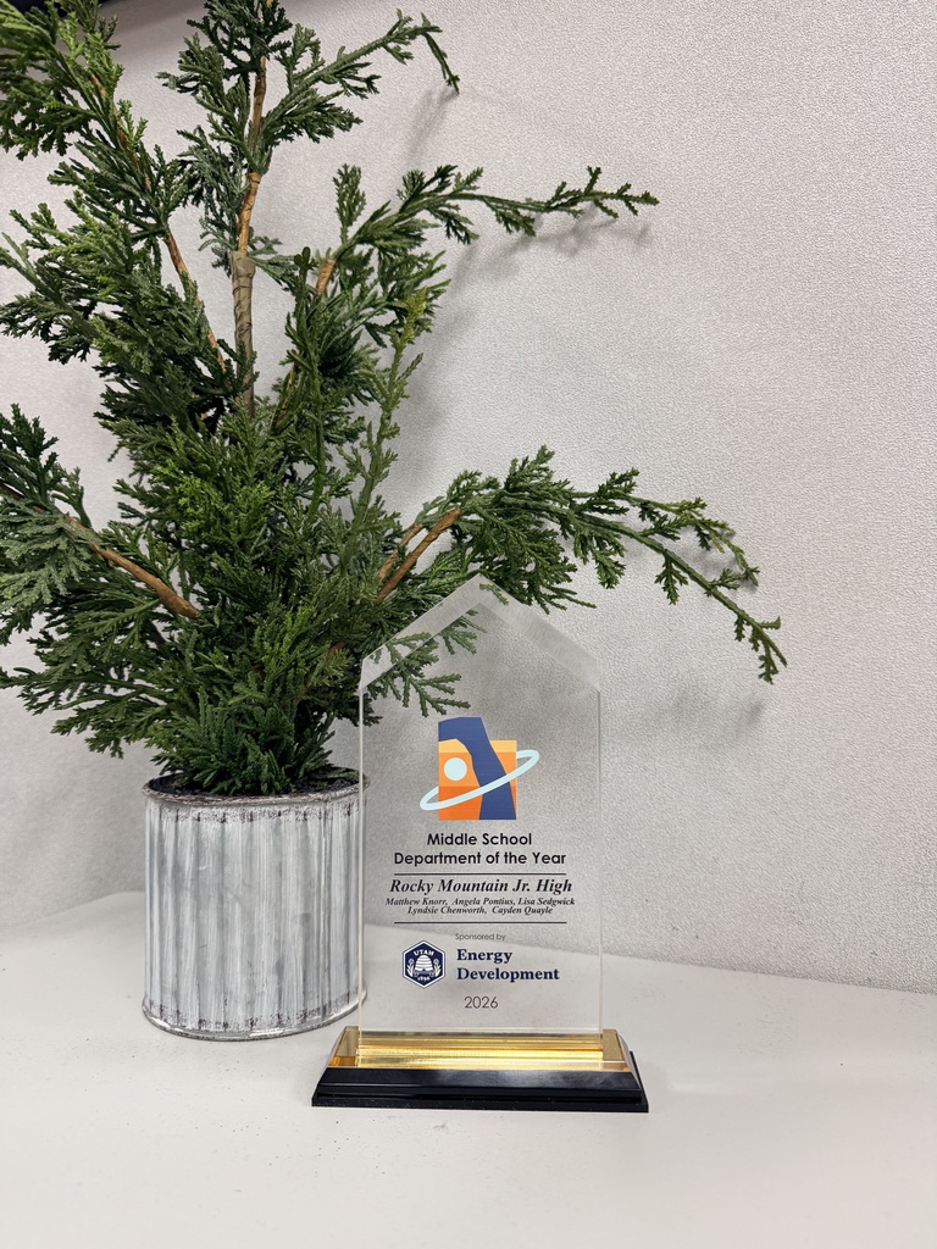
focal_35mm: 24
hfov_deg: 56.8
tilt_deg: +0.8
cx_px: 468
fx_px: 866
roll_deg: -0.7
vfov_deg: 71.6
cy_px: 624
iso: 250
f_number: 1.78
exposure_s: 1/60
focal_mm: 6.76
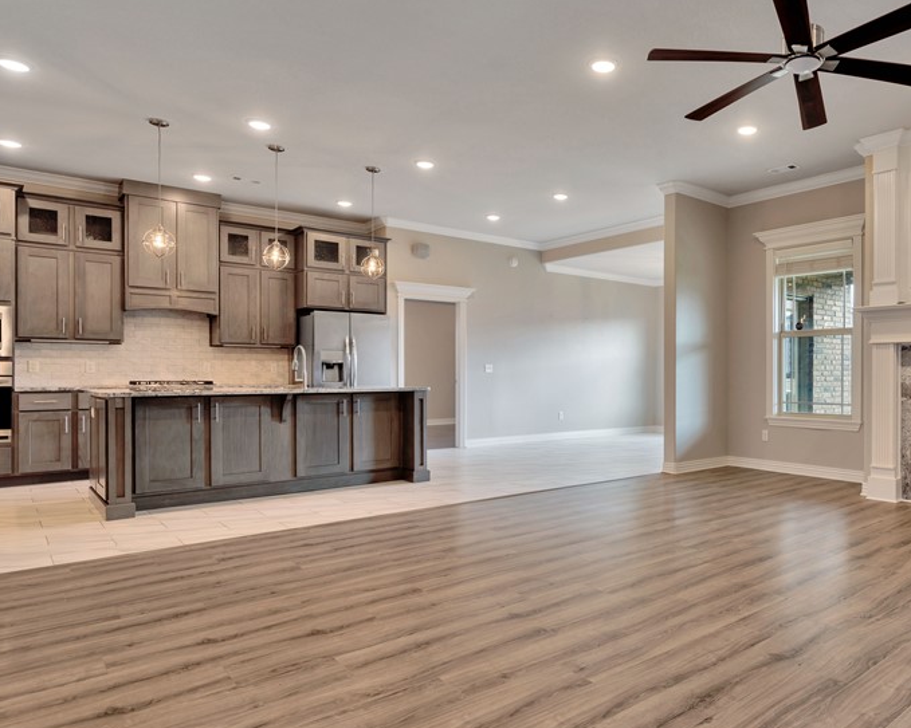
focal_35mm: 24
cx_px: 621
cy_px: 373
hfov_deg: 68.0
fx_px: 647
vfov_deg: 58.8
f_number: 6.3
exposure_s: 1/2
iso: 100
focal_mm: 16
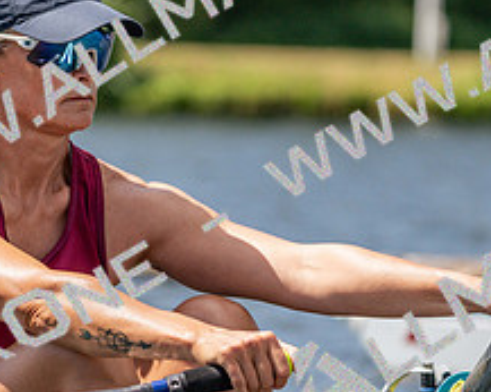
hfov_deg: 3.3
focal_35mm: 593
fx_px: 8606
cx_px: 100
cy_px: 235
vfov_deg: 2.6
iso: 320
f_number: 5.6
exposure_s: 1/2000
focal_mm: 236
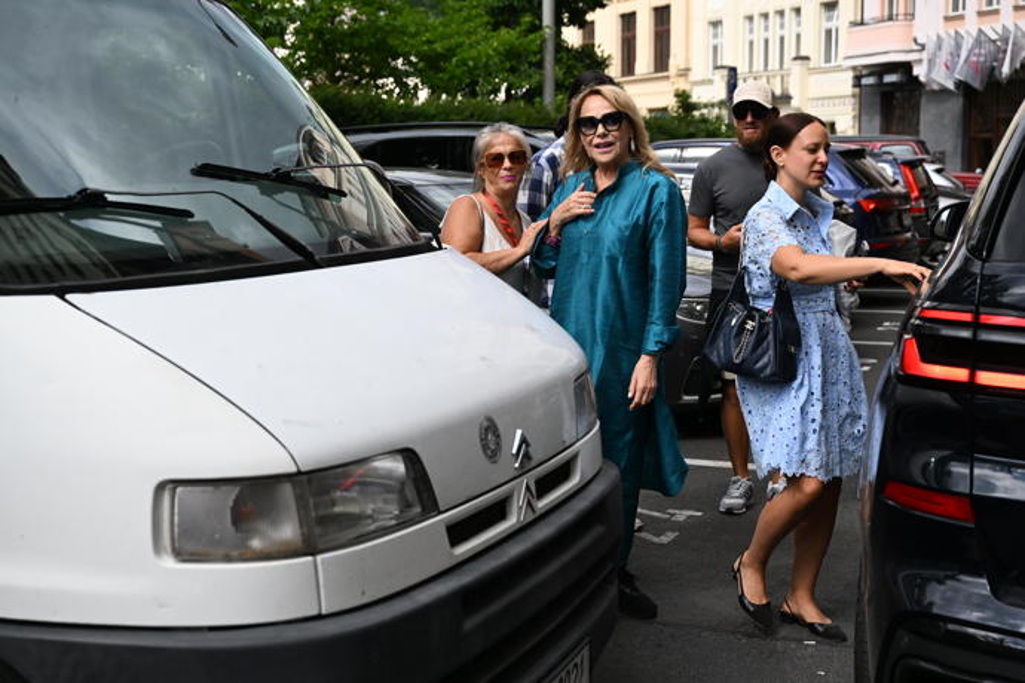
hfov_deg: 40.3
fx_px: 1395
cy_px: 342
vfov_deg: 27.5
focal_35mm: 49
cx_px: 512
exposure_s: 1/13000
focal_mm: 49
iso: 3200
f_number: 4.5
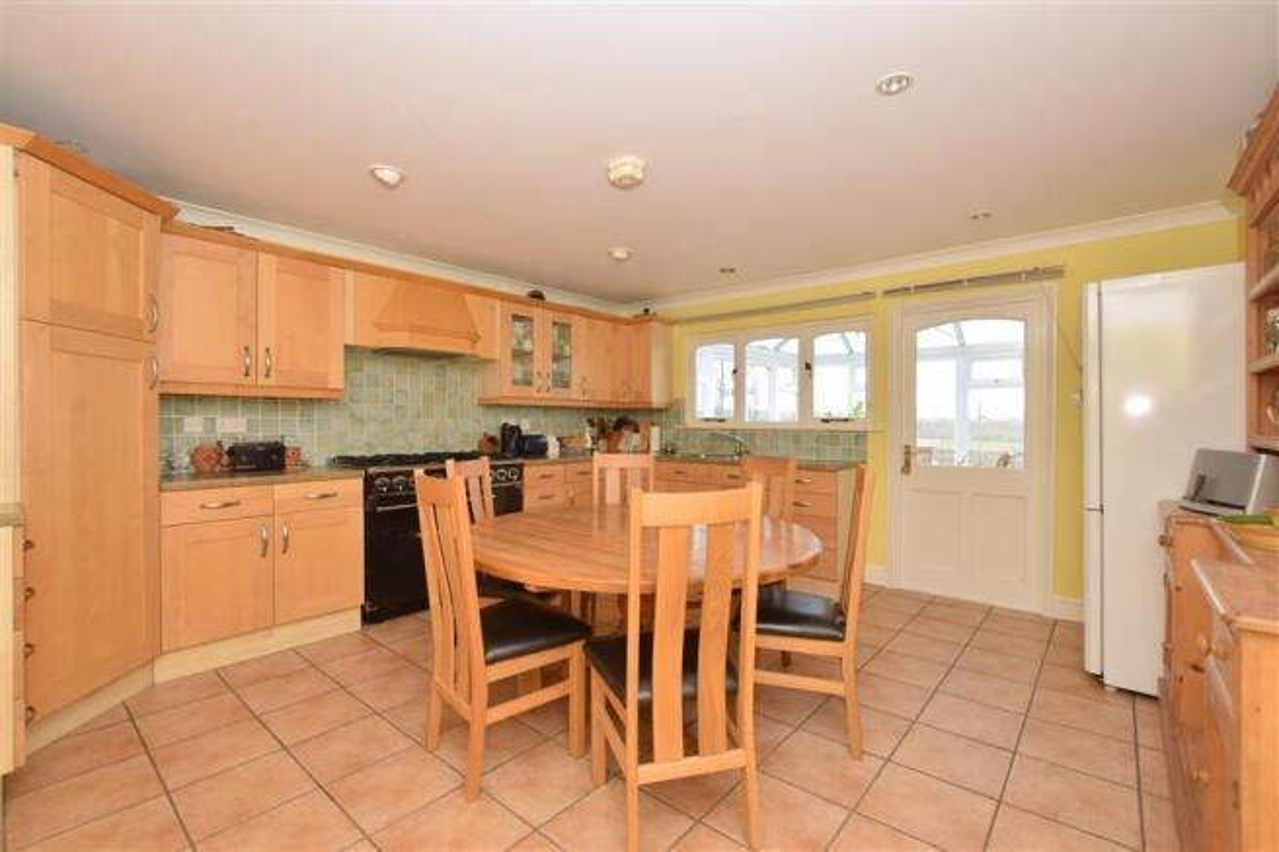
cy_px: 426
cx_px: 640
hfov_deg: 100.4
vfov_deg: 77.3
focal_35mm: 15
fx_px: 533
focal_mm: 10
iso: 500
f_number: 8
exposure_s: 1/25
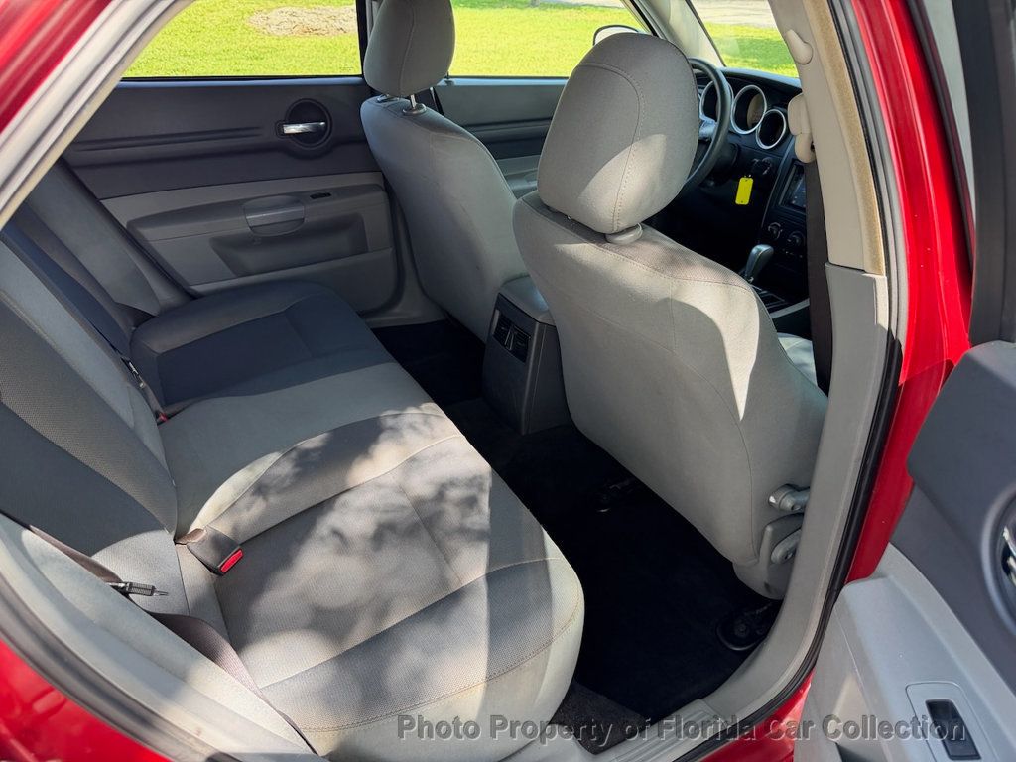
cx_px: 508
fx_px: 704
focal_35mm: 24
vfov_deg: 56.8
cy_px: 381
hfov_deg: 71.6
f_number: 1.78
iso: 160
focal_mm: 6.76
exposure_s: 1/125
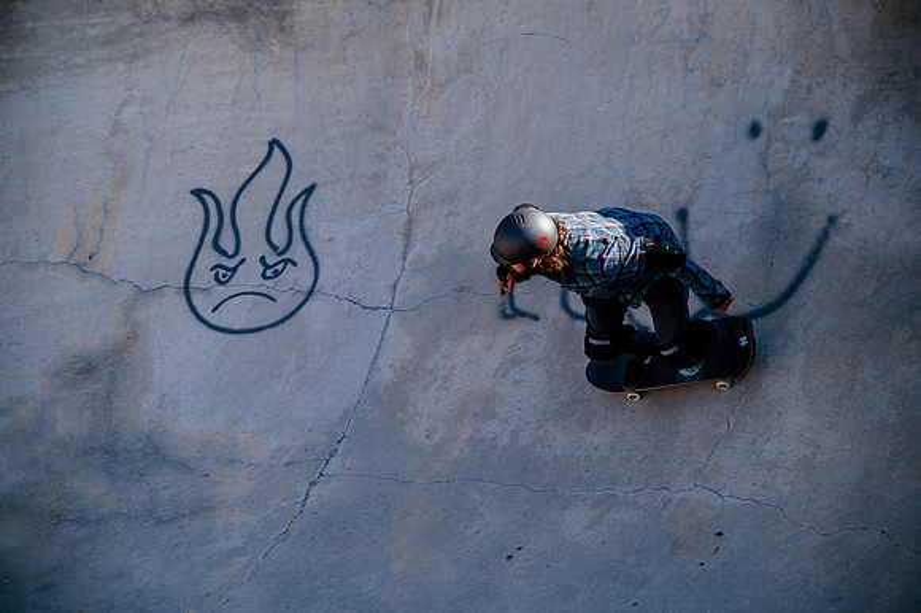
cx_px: 460
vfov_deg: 14.4
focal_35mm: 95
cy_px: 306
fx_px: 2429
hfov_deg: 21.5
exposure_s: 1/500
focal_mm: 95
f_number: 5
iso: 200
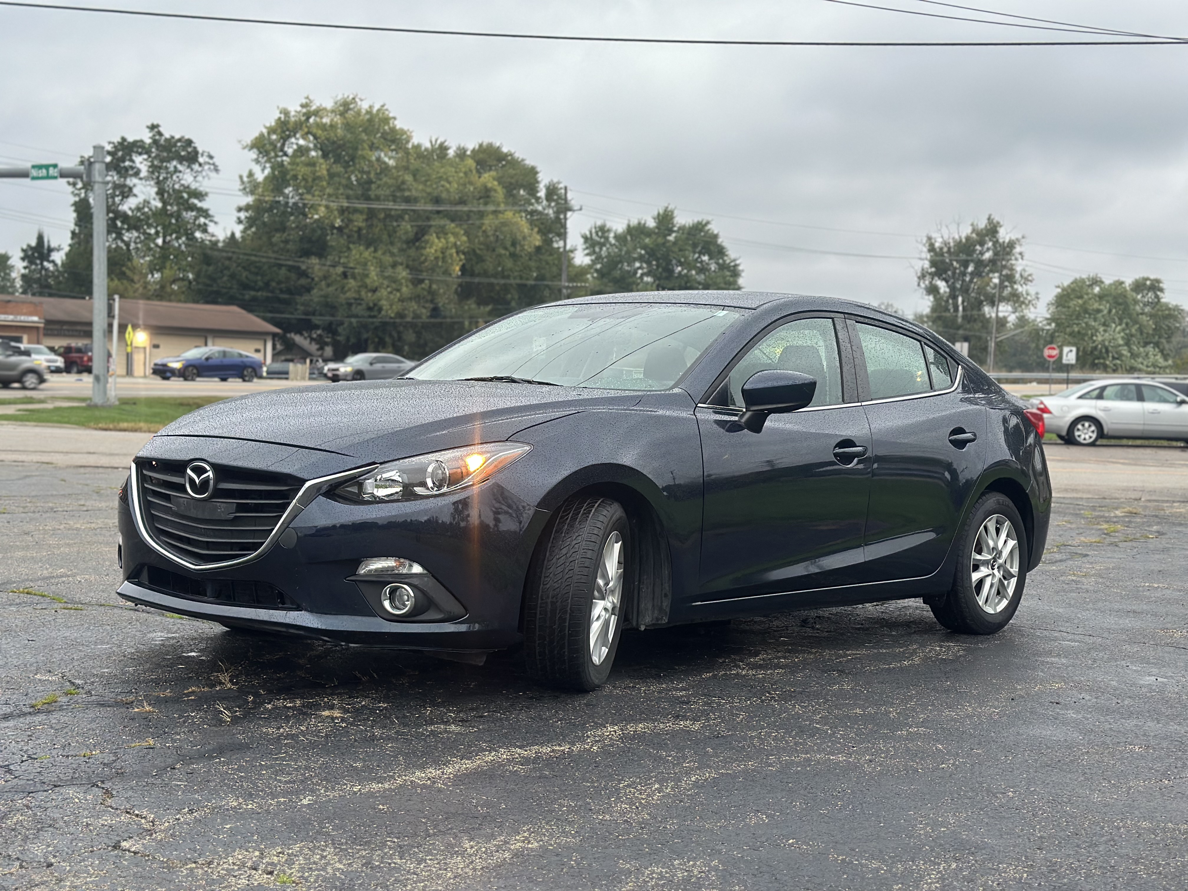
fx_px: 1647
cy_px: 446
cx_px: 594
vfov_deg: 30.3
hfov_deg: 39.7
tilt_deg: -3.1
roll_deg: -1.0
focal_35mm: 48
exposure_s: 1/60
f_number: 1.78
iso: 320
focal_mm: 6.86
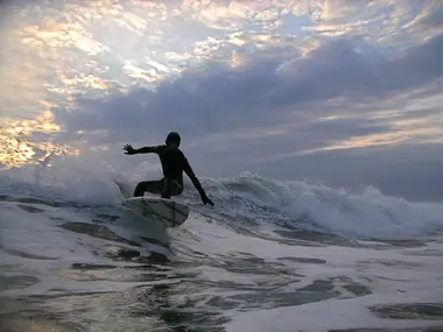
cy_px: 166
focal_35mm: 38
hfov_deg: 49.0
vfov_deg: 37.7
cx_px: 222
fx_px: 486
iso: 50
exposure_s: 1/500
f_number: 2.8
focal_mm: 6
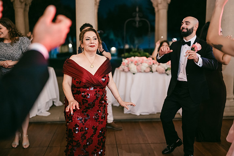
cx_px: 117
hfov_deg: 52.6
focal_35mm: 36
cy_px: 78
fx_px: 237
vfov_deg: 36.5
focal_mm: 35
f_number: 1.2
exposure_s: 1/125
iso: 3200
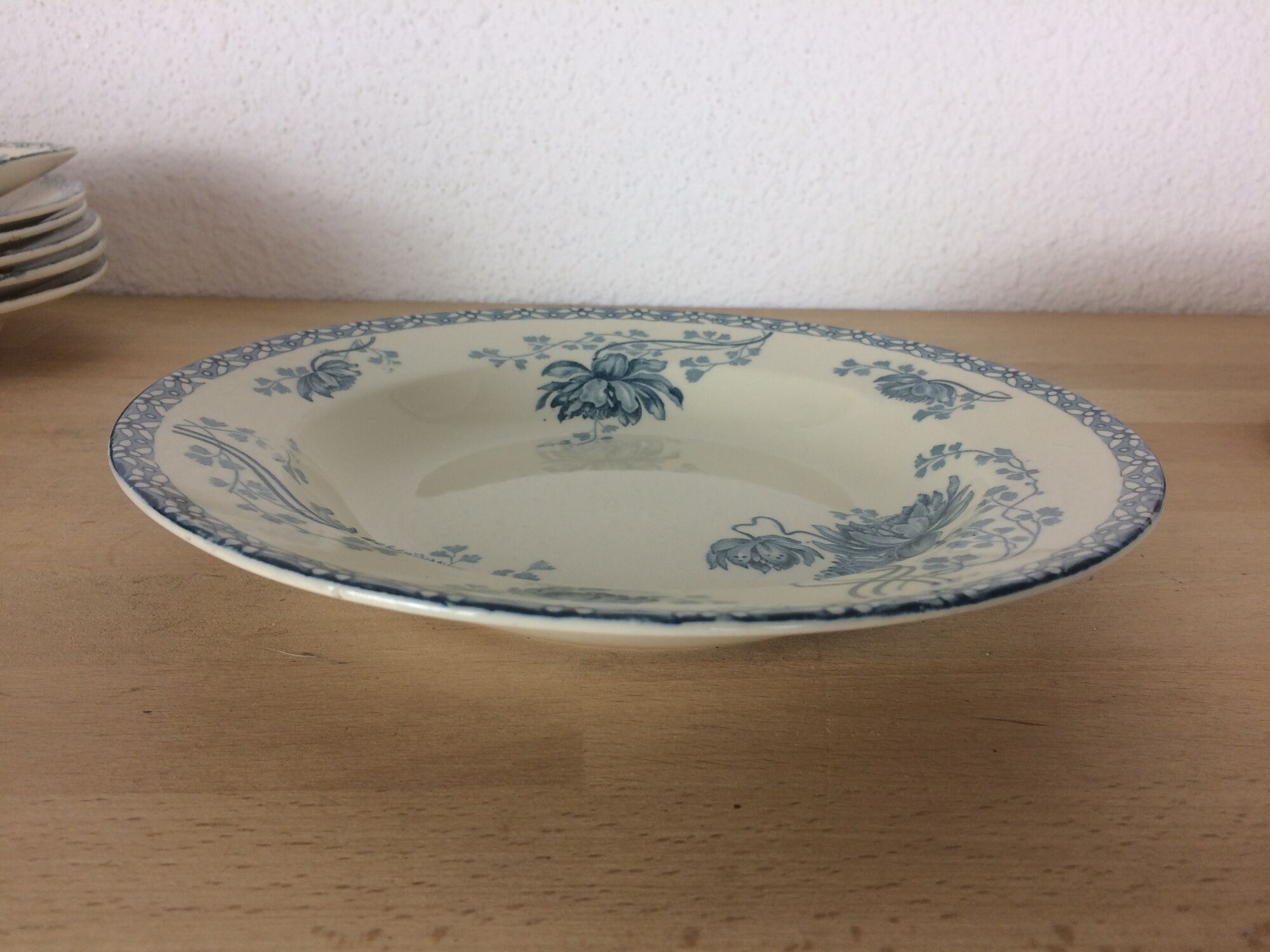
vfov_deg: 48.2
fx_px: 1064
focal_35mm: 29
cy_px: 476
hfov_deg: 61.7
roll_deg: -2.3
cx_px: 635
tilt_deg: -18.6
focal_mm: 4.15
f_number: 2.2
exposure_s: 1/50
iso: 40
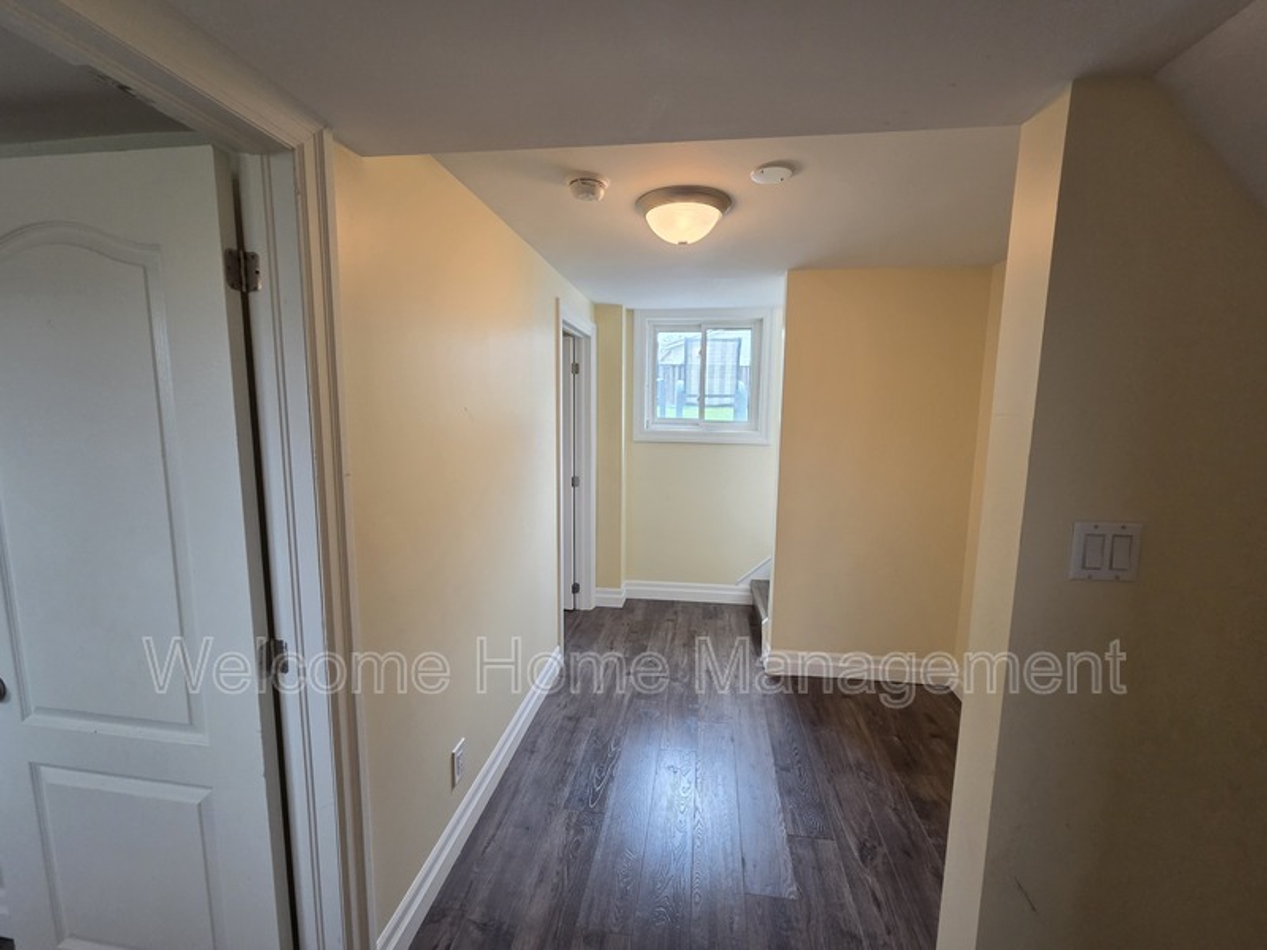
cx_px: 634
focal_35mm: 13
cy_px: 475
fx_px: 476
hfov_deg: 106.2
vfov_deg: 89.9
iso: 200
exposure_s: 1/60
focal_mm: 2.2
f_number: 2.2
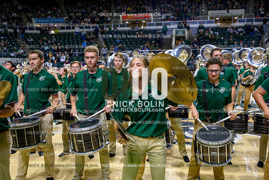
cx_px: 134
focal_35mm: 36
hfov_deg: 53.1
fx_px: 269
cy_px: 90
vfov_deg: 36.9
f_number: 4.5
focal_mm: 36
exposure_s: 1/500
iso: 3200
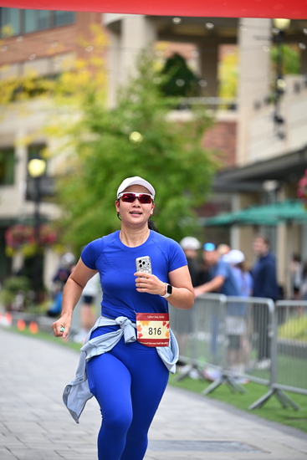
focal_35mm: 145
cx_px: 154
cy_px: 230
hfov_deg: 9.5
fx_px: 1853
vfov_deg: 14.1
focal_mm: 145
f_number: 2.8
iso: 640
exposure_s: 1/2000
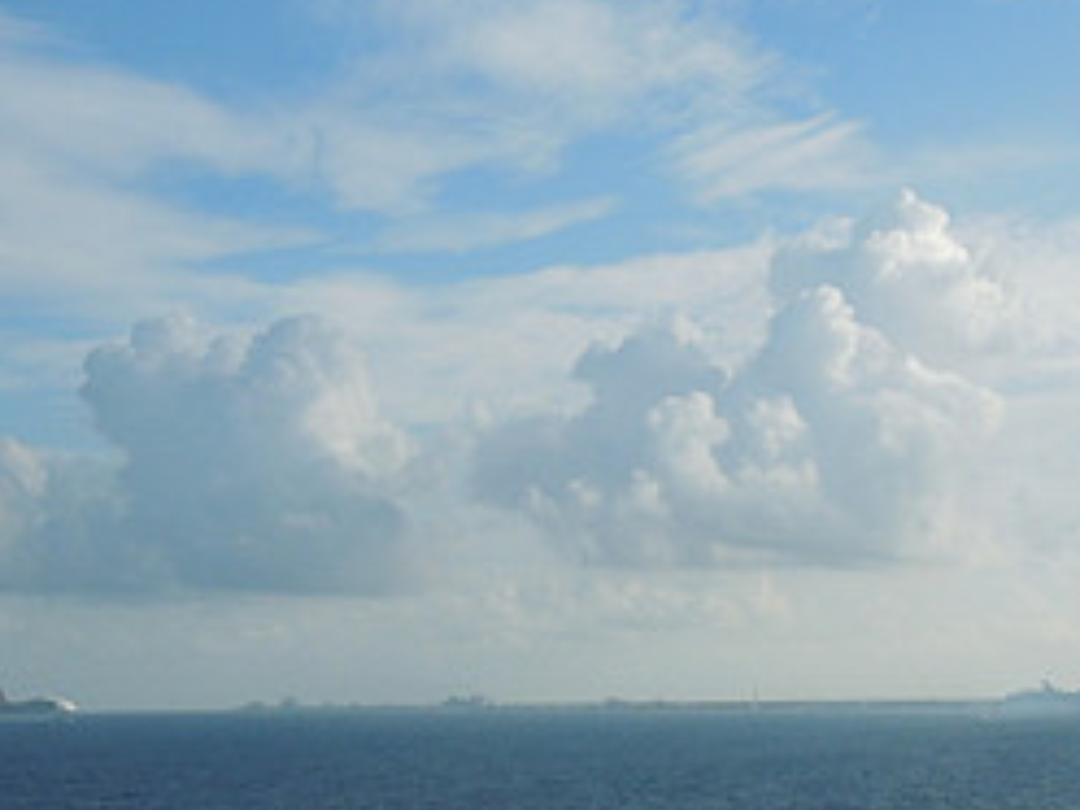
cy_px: 742
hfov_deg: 23.5
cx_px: 840
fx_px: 2558
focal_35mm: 82
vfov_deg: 17.7
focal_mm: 6.3
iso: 100
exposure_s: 1/1250
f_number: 3.7
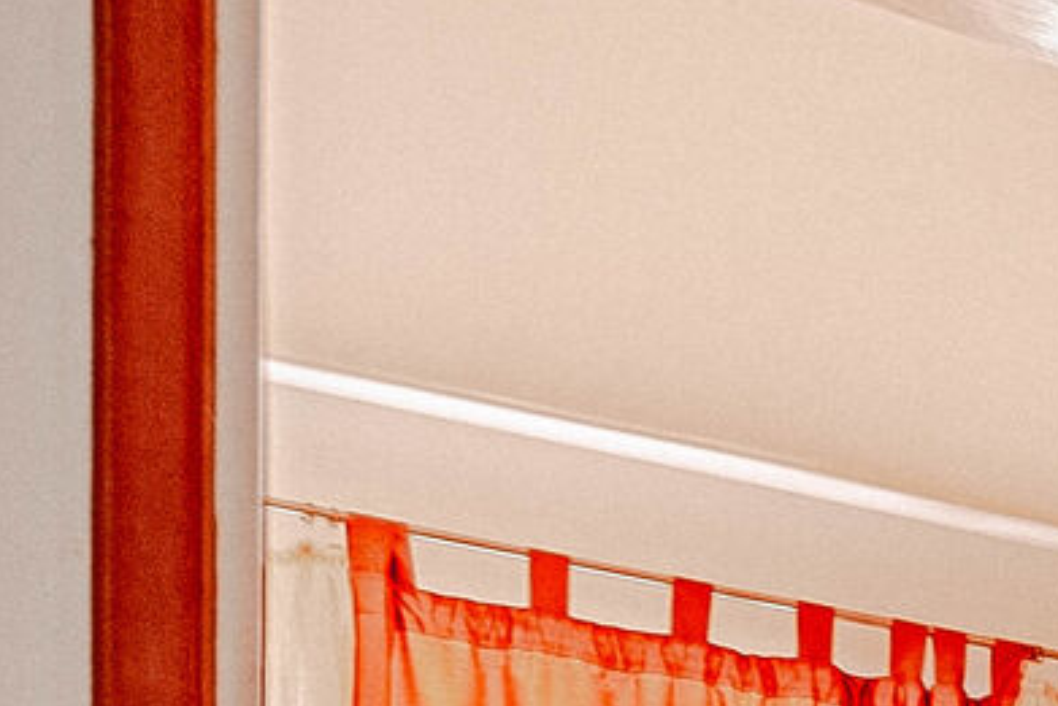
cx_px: 2893
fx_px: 2528
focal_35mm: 86
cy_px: 1440
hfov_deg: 12.9
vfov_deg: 13.5
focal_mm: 12
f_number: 8
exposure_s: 1/250
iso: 400
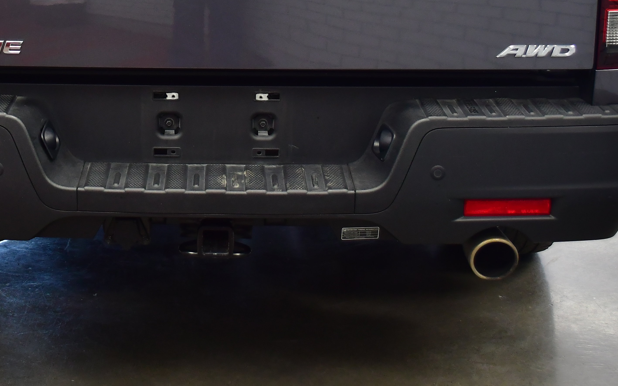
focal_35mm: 66
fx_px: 1112
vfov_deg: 19.1
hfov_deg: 30.8
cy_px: -7
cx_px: 206
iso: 720
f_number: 4
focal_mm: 22
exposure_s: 1/40
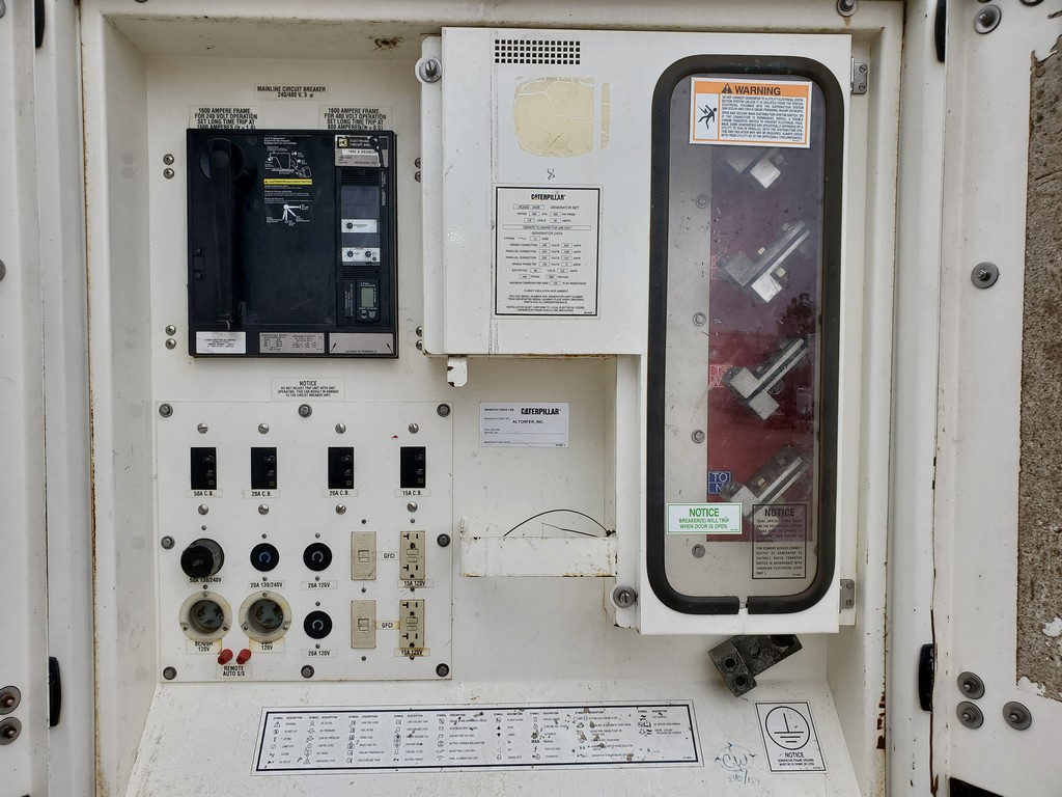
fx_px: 798
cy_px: 398
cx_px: 531
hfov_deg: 67.3
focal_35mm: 26
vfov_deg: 53.1
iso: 50
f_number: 2.4
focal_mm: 4.3
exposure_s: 1/395
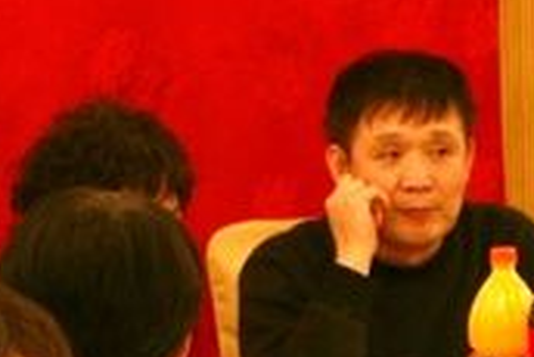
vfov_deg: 5.5
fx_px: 3627
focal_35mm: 244
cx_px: 596
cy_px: 653
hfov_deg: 8.4
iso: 800
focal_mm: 35
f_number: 5.6
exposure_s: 1/50
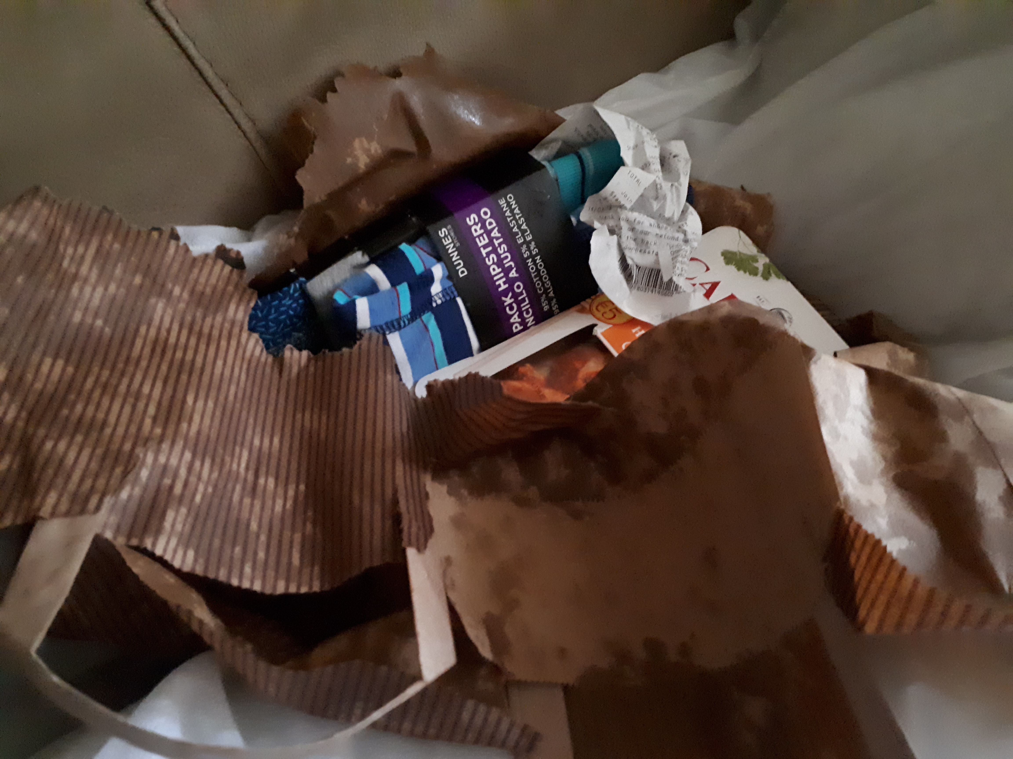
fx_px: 790
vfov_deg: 51.4
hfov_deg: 65.3
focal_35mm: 27
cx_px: 506
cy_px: 380
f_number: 1.9
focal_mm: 3.6
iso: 2000
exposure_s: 1/10
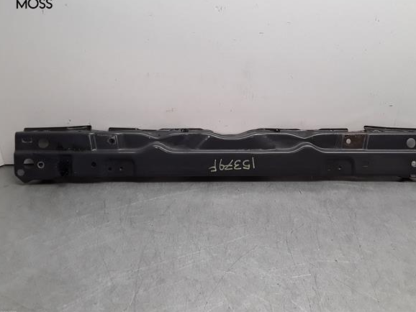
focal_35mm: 31
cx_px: 224
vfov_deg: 45.4
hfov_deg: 58.3
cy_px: 142
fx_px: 373
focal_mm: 2.91
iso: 64
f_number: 1.9
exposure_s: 1/100
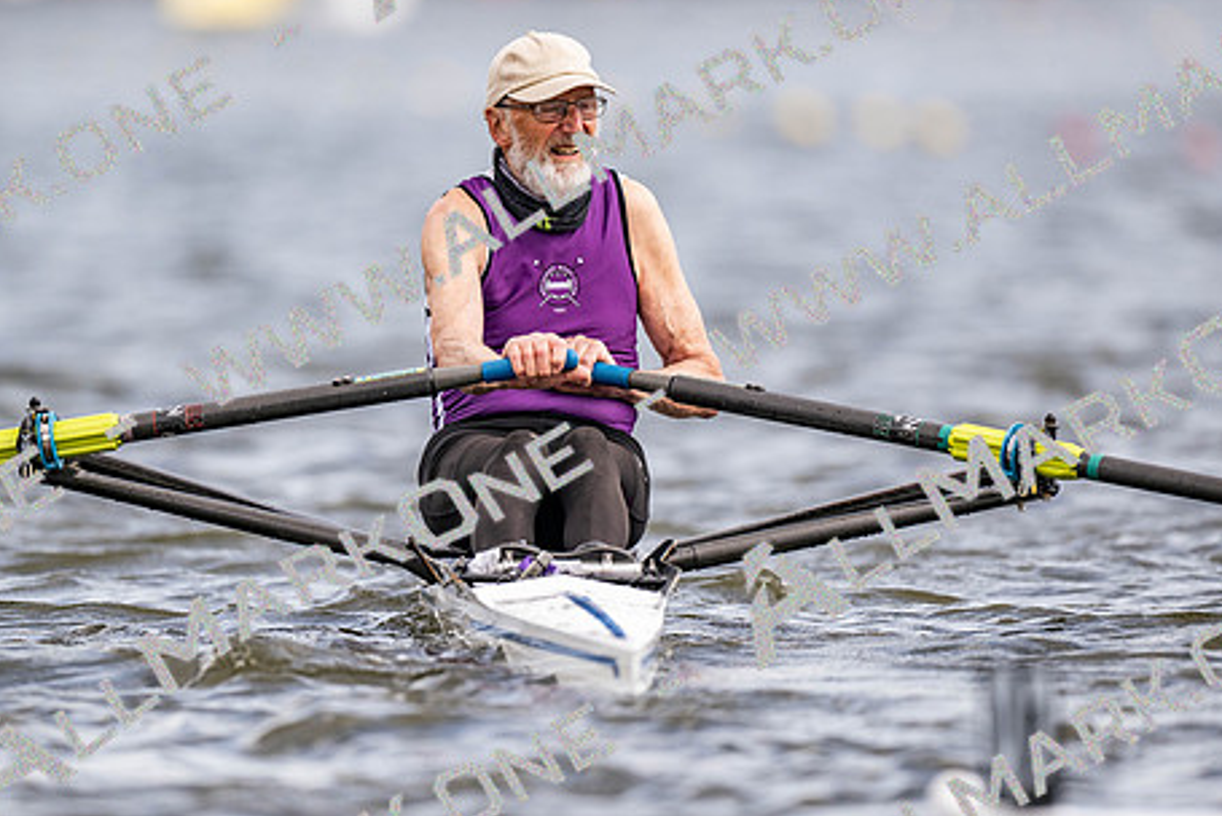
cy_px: 415
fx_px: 25949
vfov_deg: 1.8
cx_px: 513
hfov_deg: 2.7
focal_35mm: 764
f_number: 4
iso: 280
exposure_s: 1/2500
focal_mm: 600
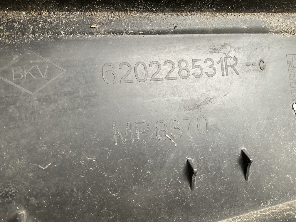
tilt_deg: -4.1
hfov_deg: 61.7
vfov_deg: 48.2
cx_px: 148
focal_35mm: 29
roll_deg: +3.6
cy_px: 111
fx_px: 248
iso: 40
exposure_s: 1/60
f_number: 1.8
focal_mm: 3
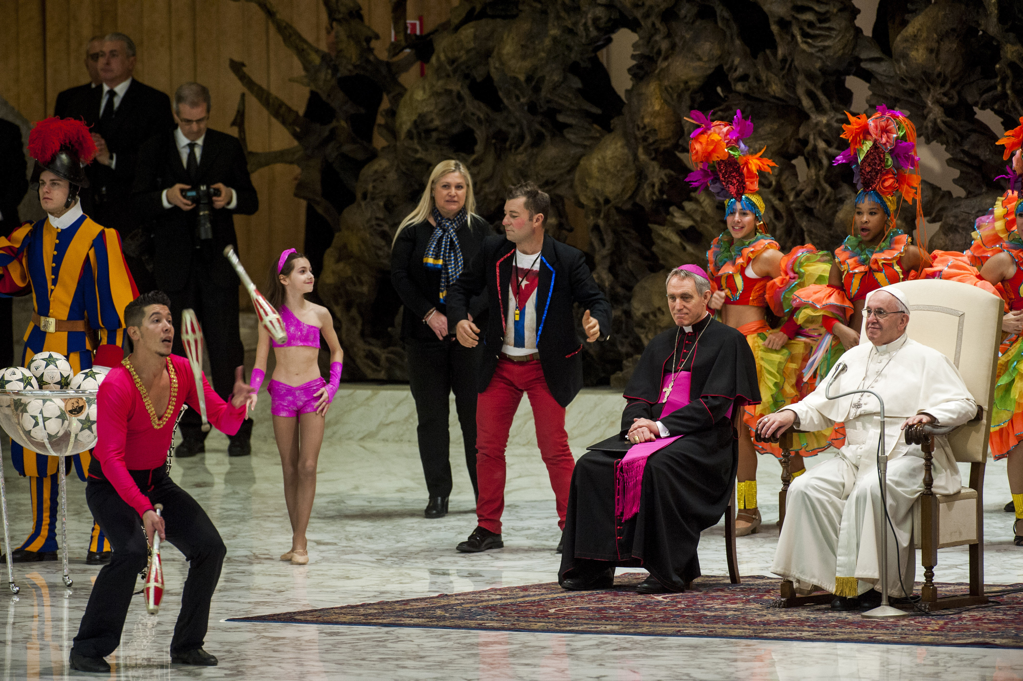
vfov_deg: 2.7
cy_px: 340
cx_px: 512
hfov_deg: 4.1
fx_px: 14199
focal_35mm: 500
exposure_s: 1/160
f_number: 5.6
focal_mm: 500
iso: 1600
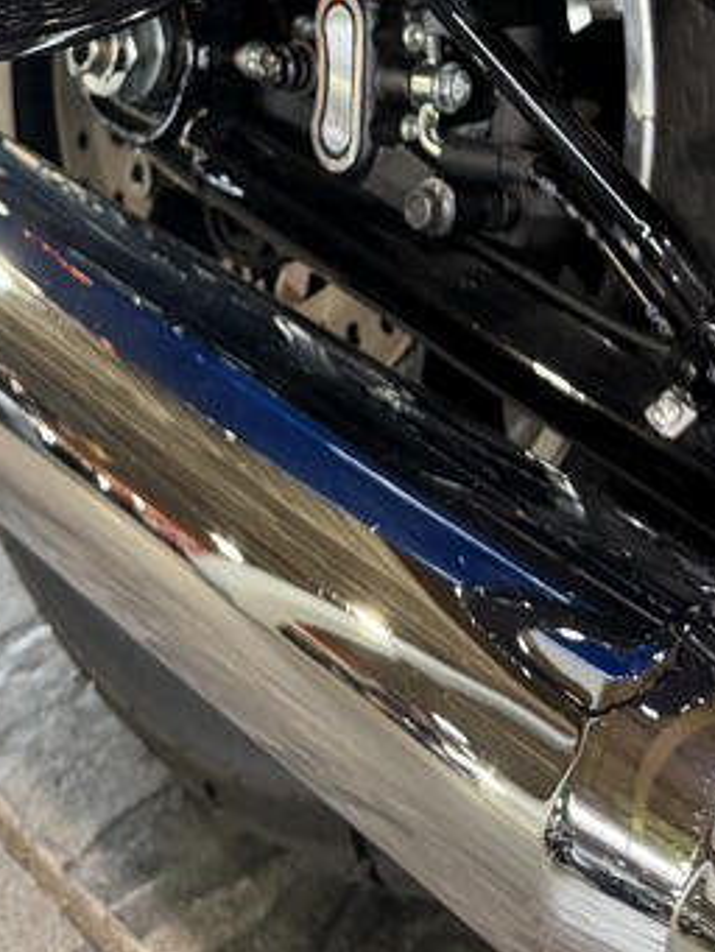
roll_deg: +4.8
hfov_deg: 20.5
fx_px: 1982
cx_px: 358
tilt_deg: -14.7
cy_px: -338
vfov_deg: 23.4
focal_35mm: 72
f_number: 1.78
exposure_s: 1/60
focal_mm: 6.76
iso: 250
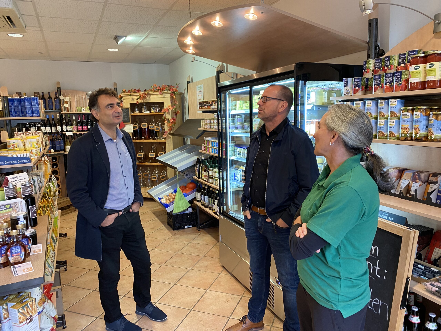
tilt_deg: -7.7
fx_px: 331
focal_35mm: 26
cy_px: 166
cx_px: 220
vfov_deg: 53.1
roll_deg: +0.6
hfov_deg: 67.3
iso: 125
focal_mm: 4.25
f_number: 1.8
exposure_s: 1/50
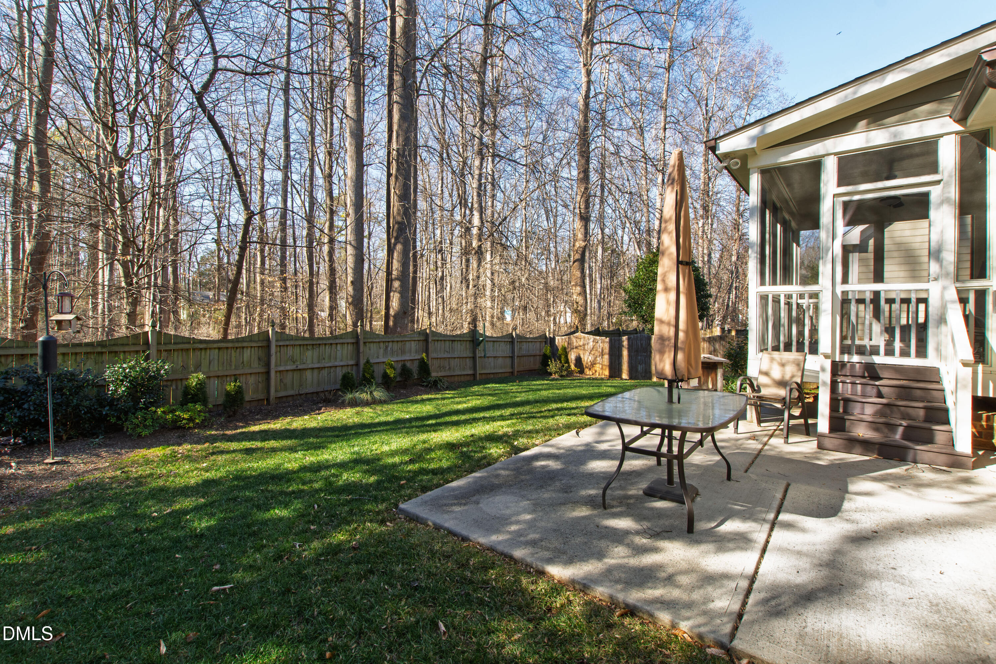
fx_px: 415
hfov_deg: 100.4
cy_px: 332
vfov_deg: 77.3
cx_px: 498
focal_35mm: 15
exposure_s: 1/40
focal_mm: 10
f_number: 8
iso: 100
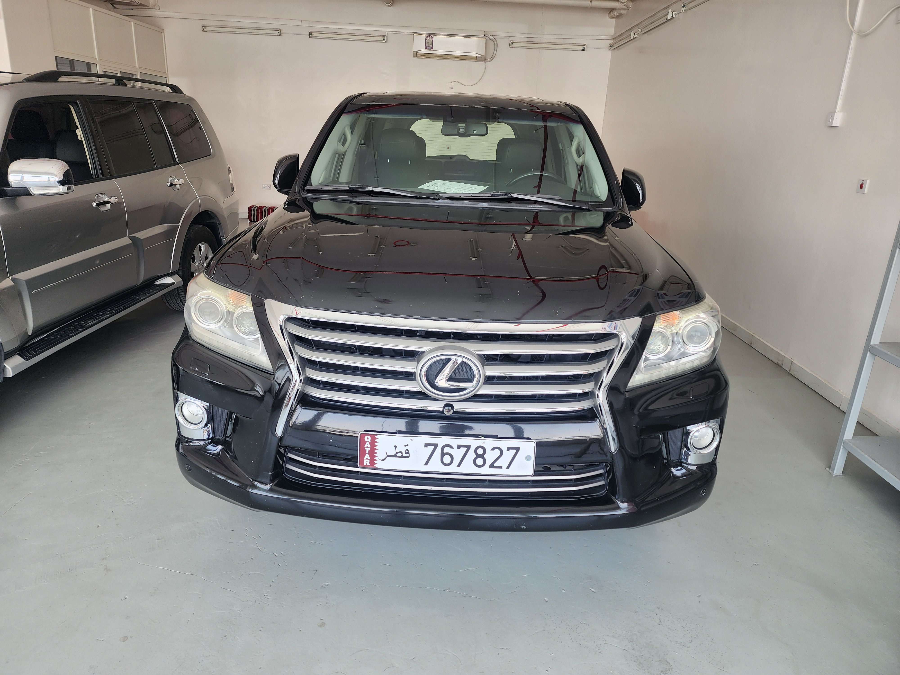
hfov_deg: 73.9
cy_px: 338
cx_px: 450
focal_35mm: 23
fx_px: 598
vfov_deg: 58.9
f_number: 1.8
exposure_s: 1/120
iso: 40
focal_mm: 6.4
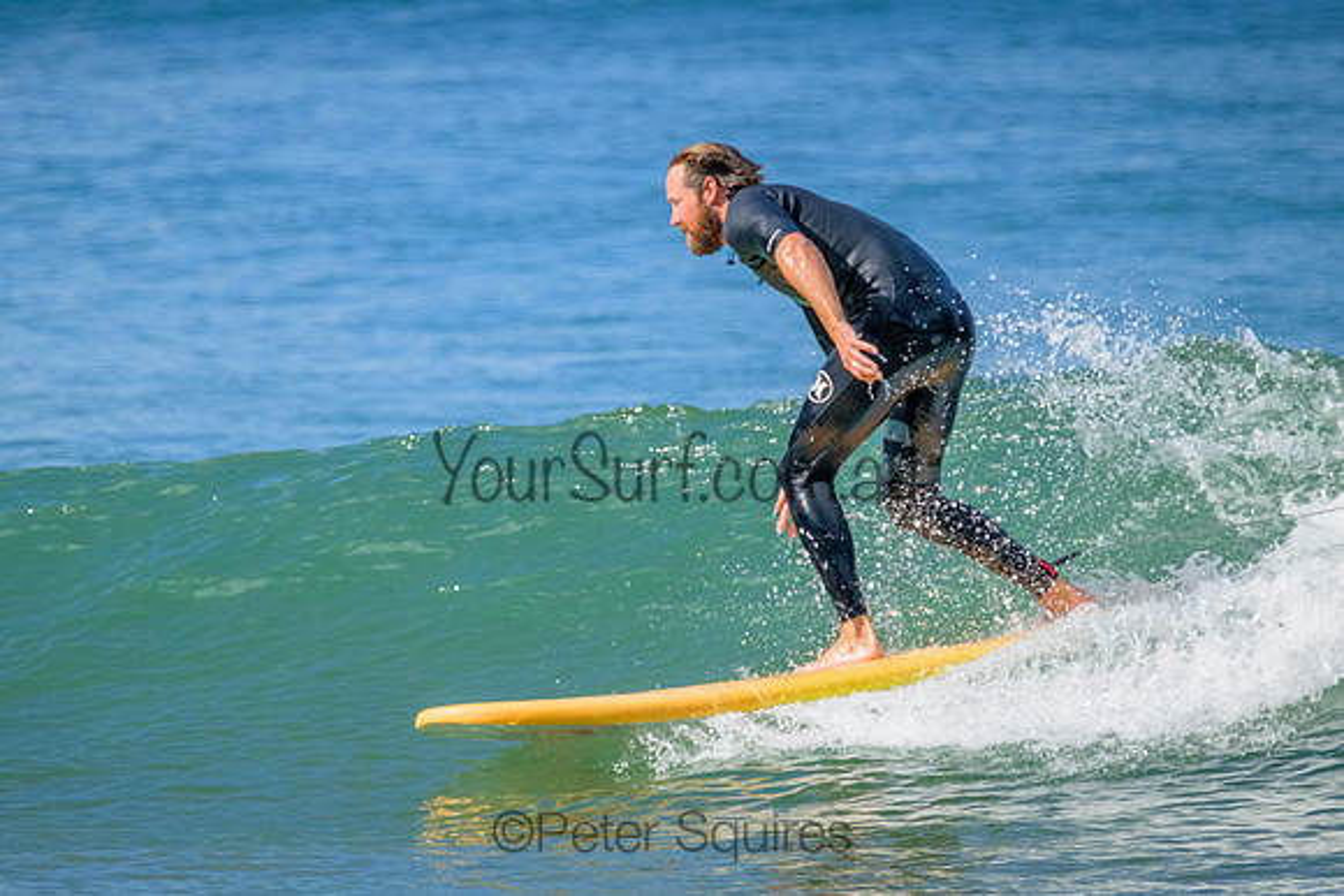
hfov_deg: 2.2
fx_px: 34872
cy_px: 373
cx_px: 662
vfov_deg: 1.5
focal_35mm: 934
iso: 2500
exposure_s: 1/1600
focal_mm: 800
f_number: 11
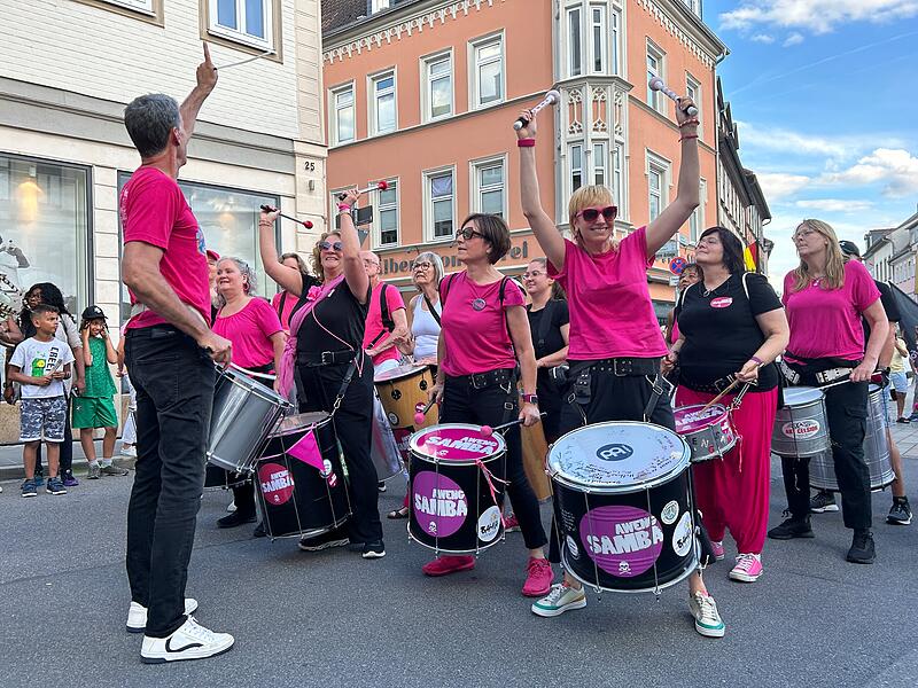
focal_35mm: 26
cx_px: 459
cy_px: 344
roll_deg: +1.9
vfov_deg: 53.1
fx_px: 690
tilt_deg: +1.0
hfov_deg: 67.3
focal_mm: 5.7
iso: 50
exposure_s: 1/340
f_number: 1.5
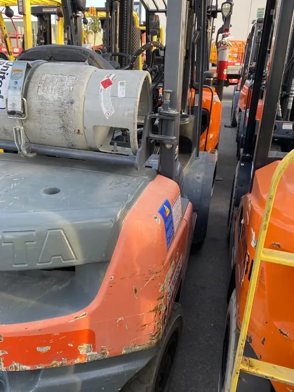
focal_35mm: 31
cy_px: 200
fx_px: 351
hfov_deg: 45.3
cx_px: 126
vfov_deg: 58.4
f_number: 1.8
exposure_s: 1/121
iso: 32
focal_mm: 4.25
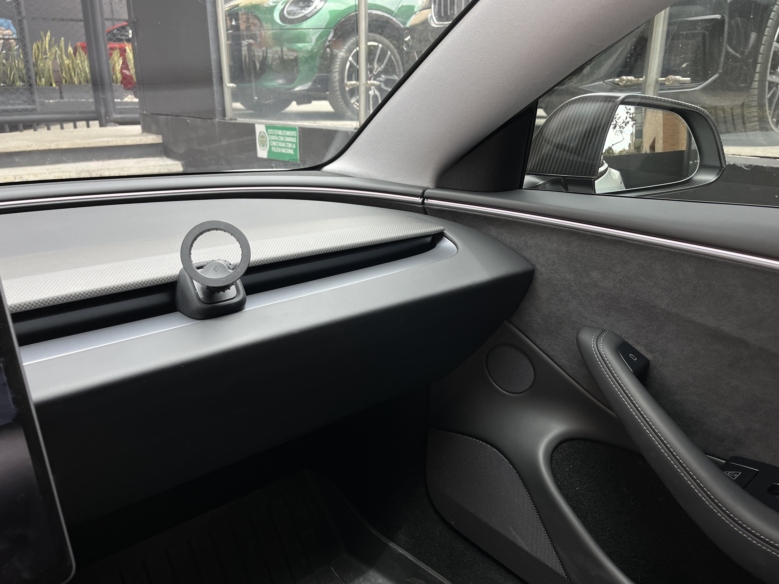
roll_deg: -0.2
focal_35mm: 27
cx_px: 397
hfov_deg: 65.3
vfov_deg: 51.3
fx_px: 608
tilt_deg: -18.5
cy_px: 297
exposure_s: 1/108
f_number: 1.6
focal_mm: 5.1
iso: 50
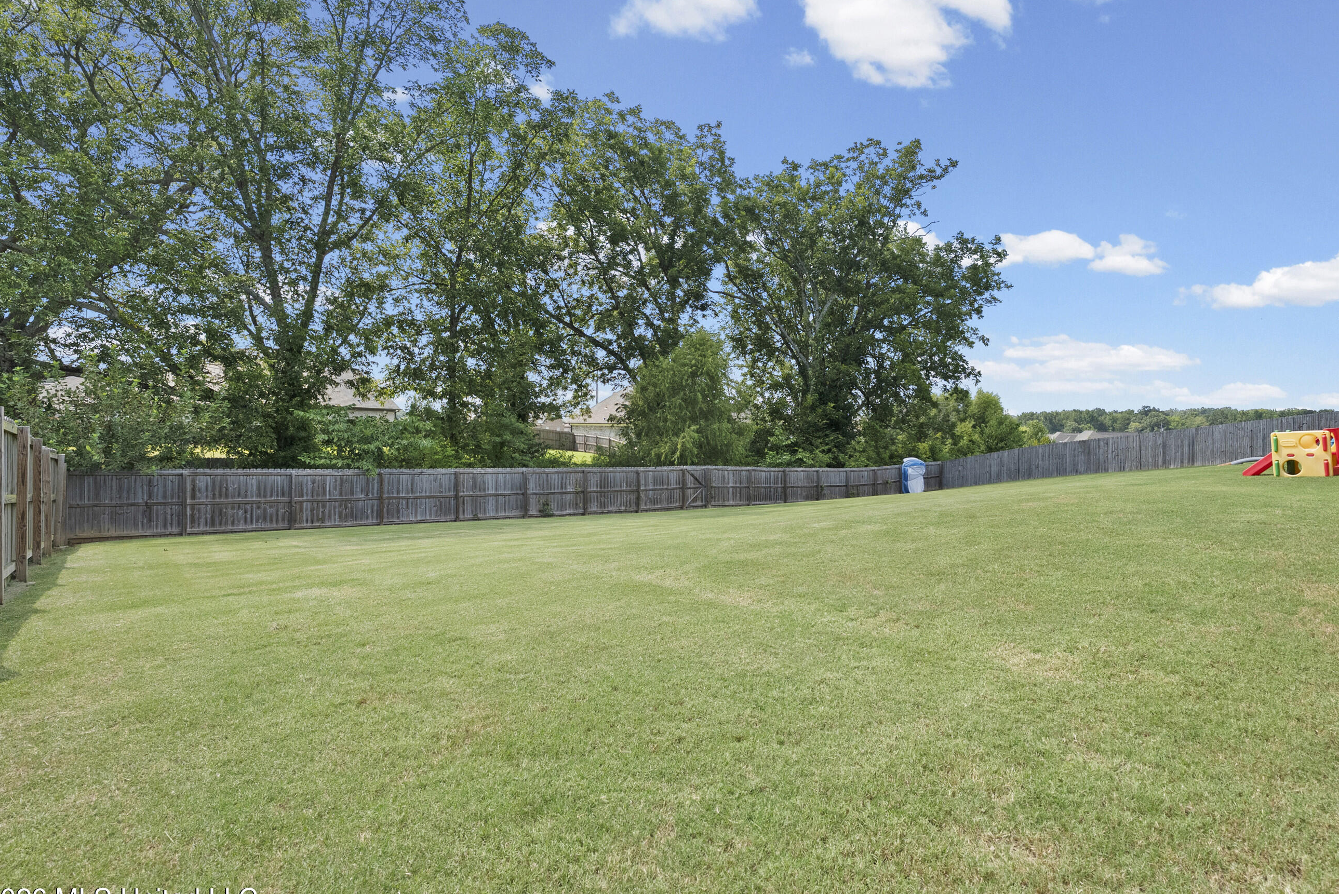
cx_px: 714
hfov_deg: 89.8
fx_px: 670
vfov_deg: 67.5
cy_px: 442
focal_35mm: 18
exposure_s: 1/400
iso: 800
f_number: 9
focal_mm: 16
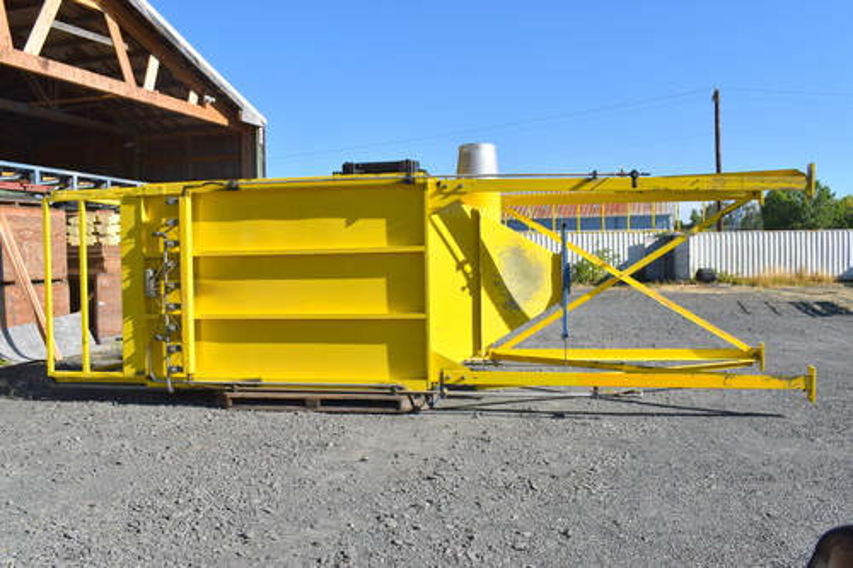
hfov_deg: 59.5
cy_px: 284
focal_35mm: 32
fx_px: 746
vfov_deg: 41.7
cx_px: 426
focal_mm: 21
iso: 100
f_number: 9
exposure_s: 1/320
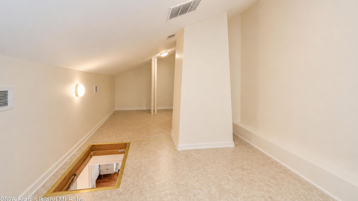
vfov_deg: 66.9
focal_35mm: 16
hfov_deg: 99.4
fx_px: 152
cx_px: 177
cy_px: 89
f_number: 8
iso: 1600
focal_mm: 10
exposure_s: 1/60
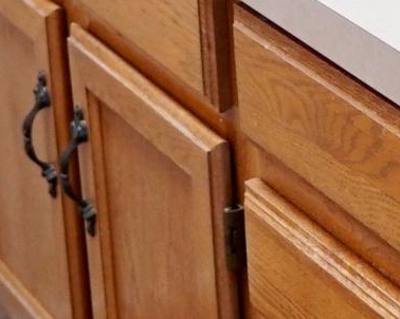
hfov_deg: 10.5
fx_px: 2118
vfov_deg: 8.6
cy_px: 180
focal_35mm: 179
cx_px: 568
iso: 1250
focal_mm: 24
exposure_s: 1/160
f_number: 4
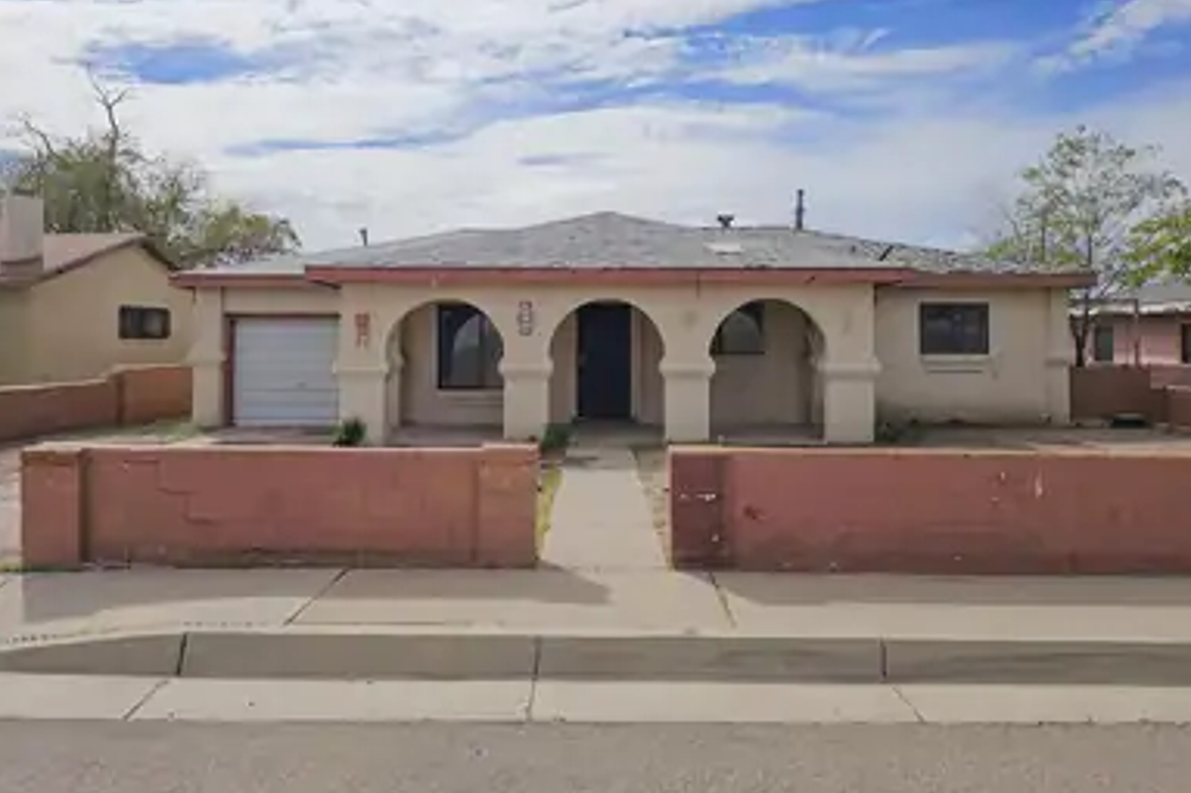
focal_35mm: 25
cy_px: 330
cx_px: 616
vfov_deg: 51.0
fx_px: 827
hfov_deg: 71.5
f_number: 1.7
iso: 10
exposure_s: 1/2391
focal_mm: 6.3
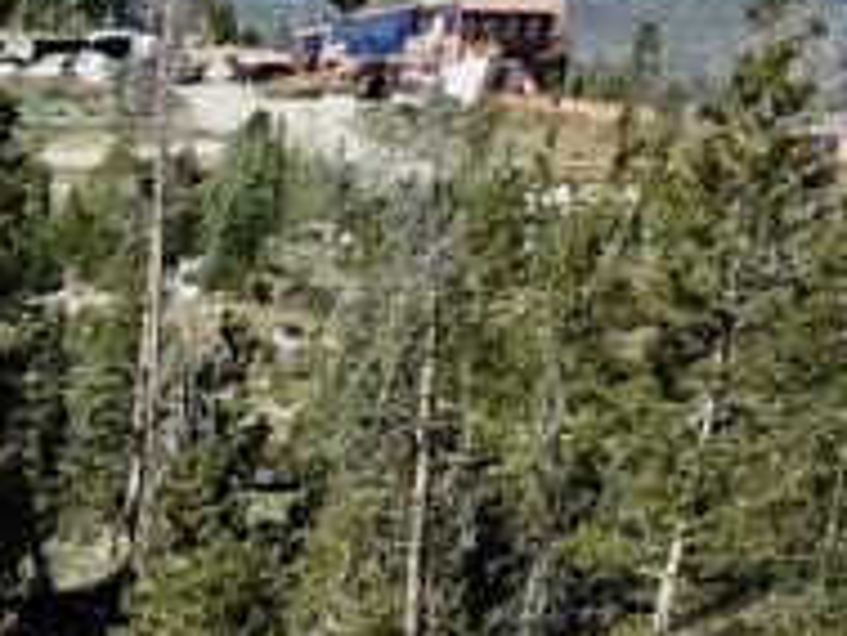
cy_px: 2047
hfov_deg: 8.8
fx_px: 4603
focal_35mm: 188
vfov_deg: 6.9
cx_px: -1651
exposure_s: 1/993
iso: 100
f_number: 2.2
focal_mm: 4.73
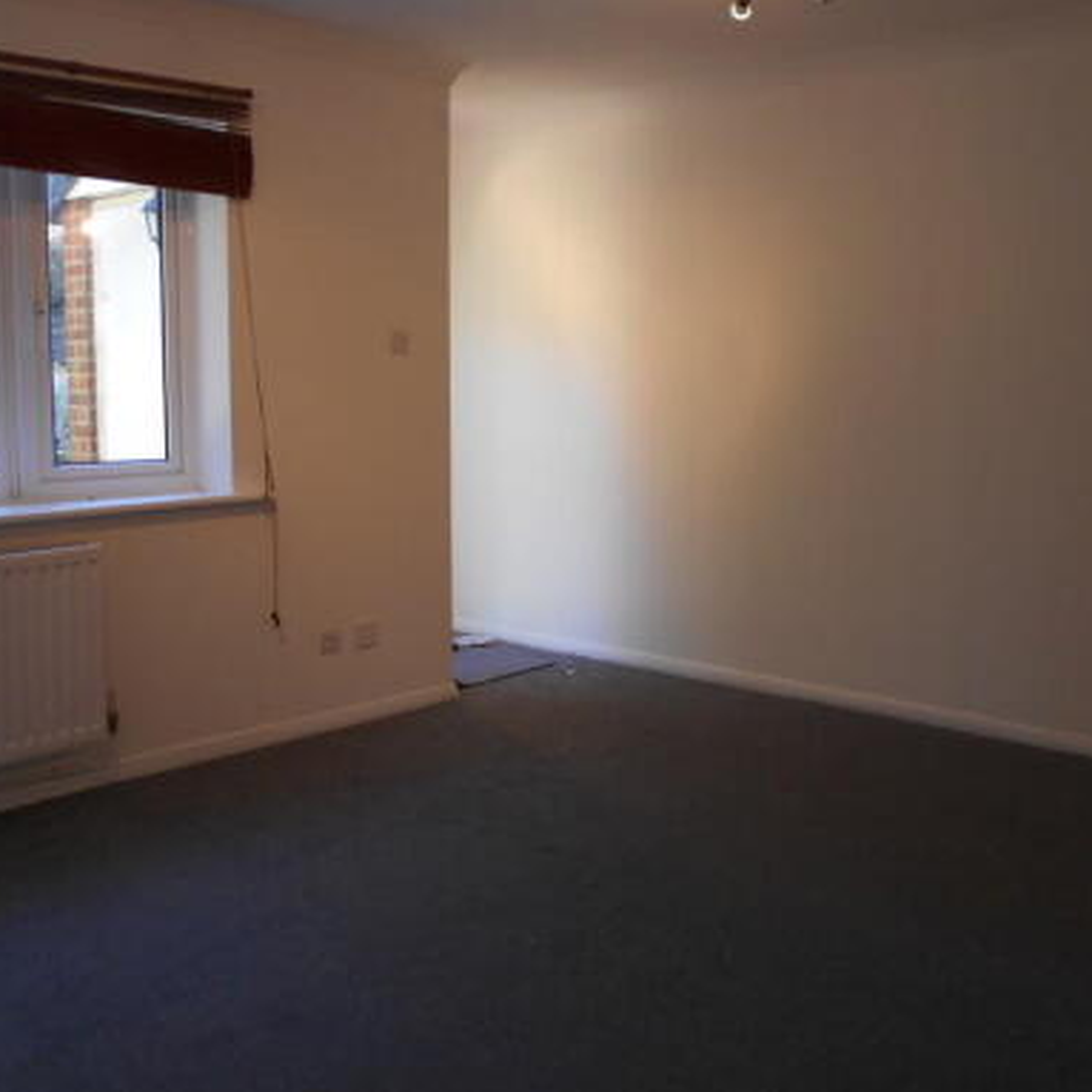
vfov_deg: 47.1
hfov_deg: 47.2
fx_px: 1249
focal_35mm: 35
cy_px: 480
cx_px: 540
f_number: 3.2
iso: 80
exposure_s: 1/40
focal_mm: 4.6
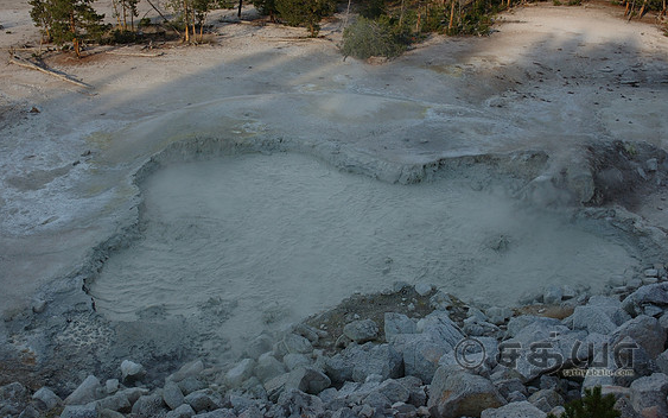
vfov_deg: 30.2
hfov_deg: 46.7
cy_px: 190
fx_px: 774
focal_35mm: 43
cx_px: 331
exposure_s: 1/200
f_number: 7.1
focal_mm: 27
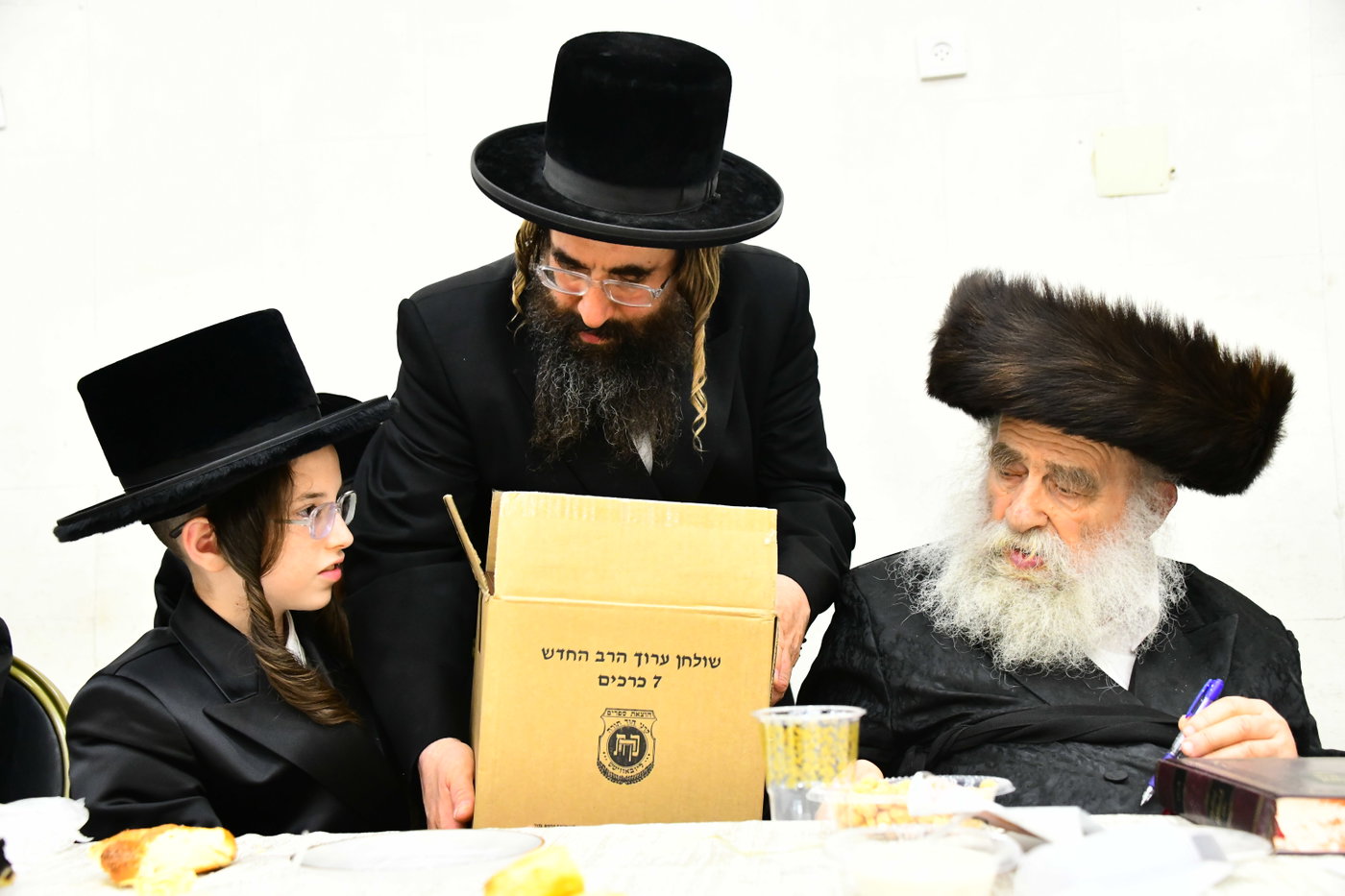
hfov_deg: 44.5
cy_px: 448
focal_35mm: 44
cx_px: 672
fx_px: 1644
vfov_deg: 30.5
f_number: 5
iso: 5000
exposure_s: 1/160
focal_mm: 44
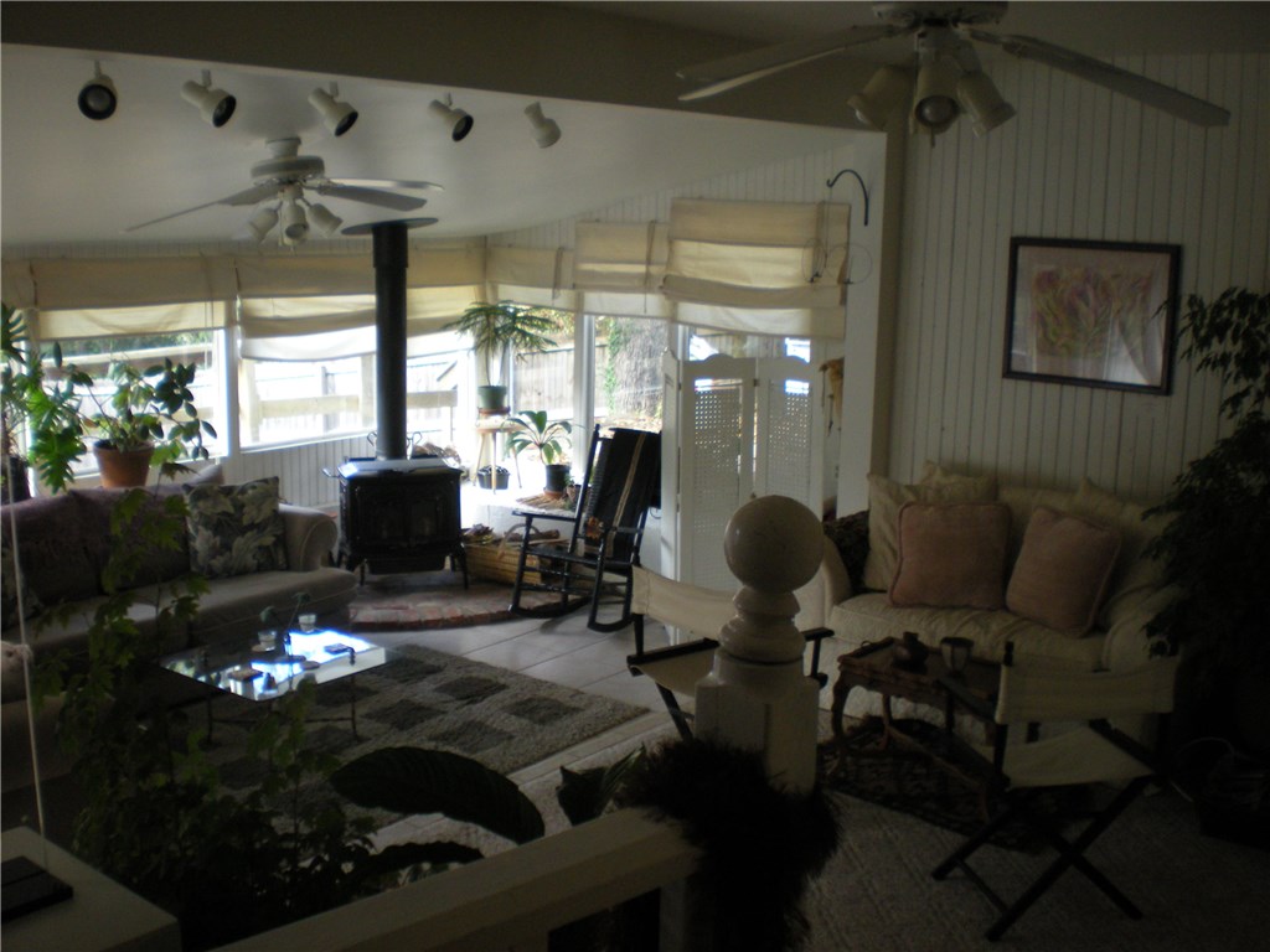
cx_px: 635
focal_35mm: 38
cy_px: 476
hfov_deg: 49.0
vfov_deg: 37.7
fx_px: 1394
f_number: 3.1
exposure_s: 1/35.8
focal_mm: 6.3
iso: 200
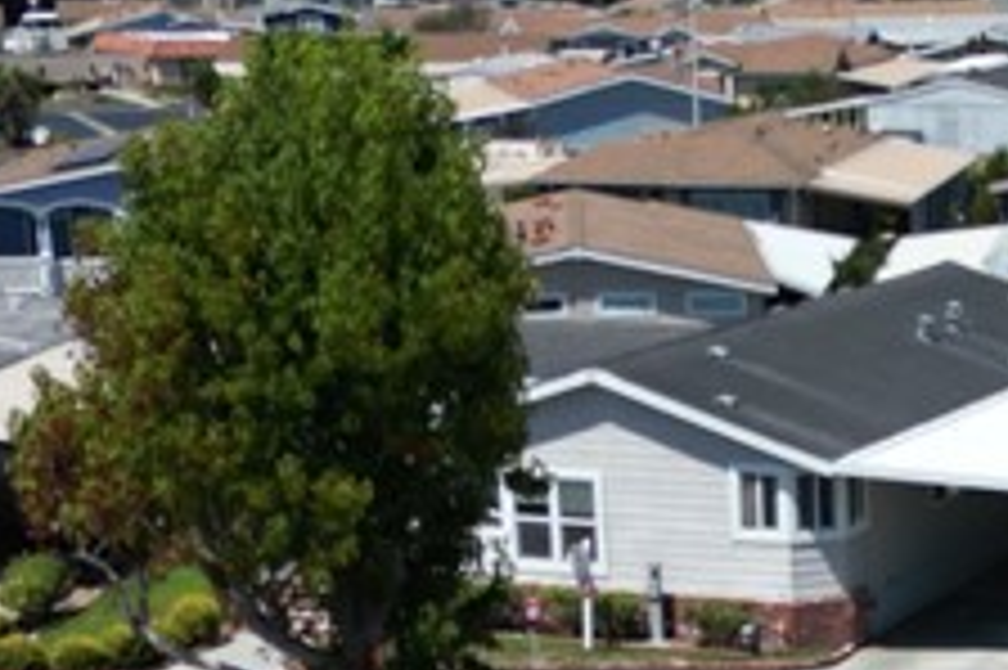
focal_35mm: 114
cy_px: 1210
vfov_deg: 11.2
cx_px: 958
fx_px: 3190
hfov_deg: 17.6
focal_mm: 6.72
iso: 120
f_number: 1.7
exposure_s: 1/4000
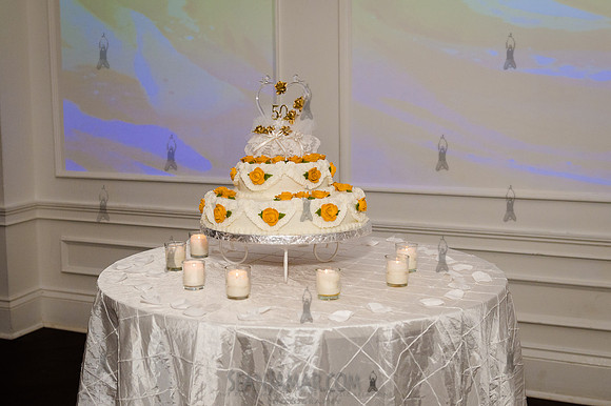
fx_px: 793
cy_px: 174
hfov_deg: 42.1
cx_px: 266
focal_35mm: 47
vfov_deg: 28.7
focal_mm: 32
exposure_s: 1/800
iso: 1600
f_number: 4
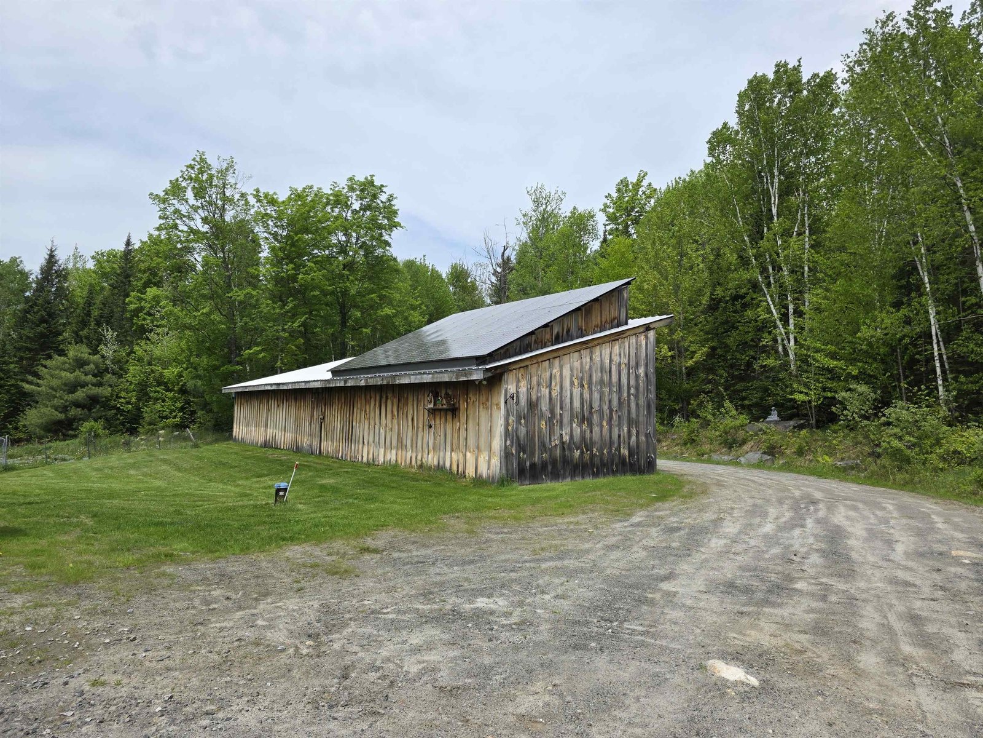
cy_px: 369
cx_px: 492
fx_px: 653
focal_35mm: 23
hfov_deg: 73.9
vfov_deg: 58.9
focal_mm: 6.3
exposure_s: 1/6150
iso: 80
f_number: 1.7
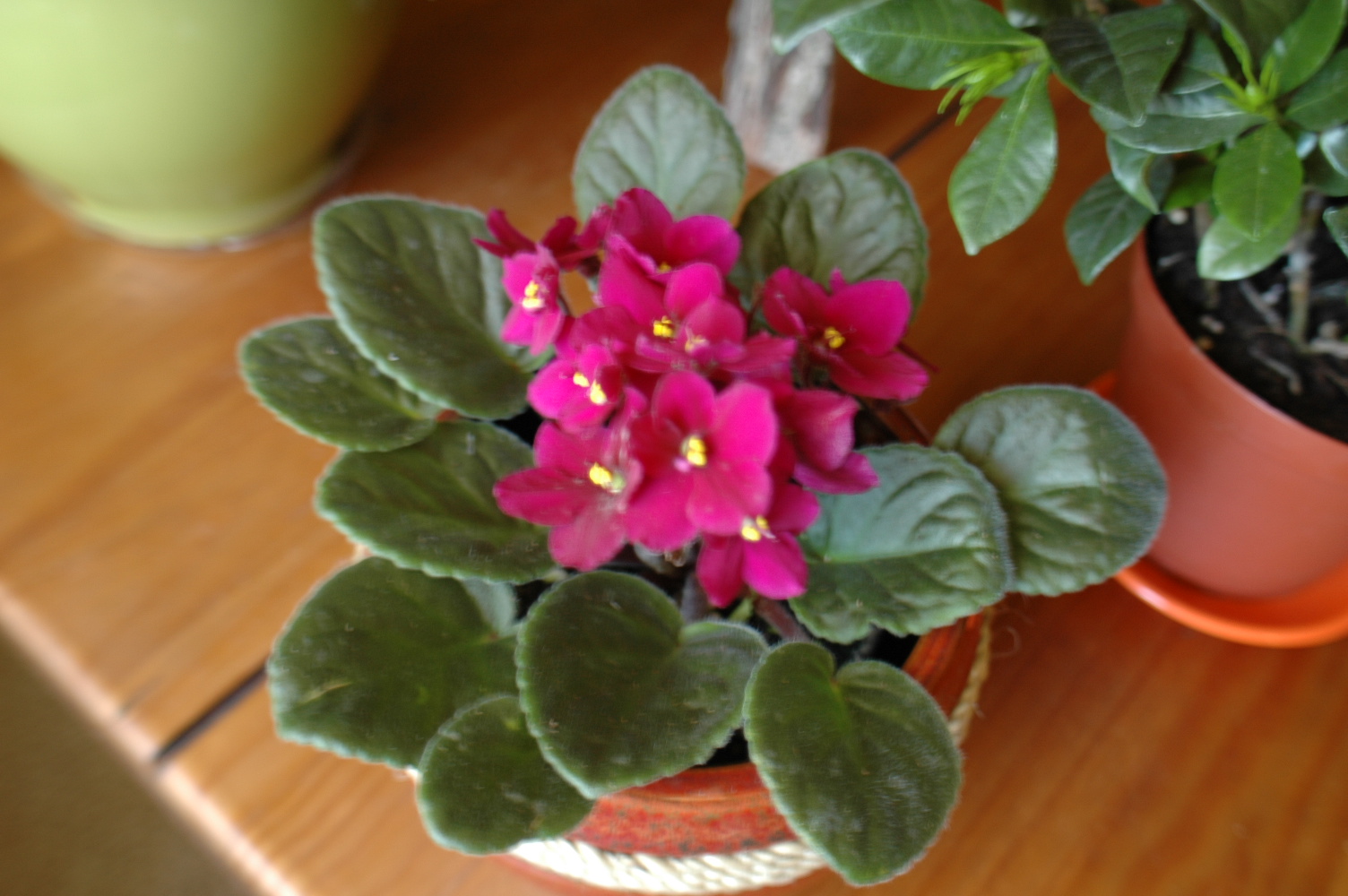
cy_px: 448
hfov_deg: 62.0
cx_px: 674
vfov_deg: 43.5
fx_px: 1122
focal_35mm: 30
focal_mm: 20
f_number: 2.8
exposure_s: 1/13
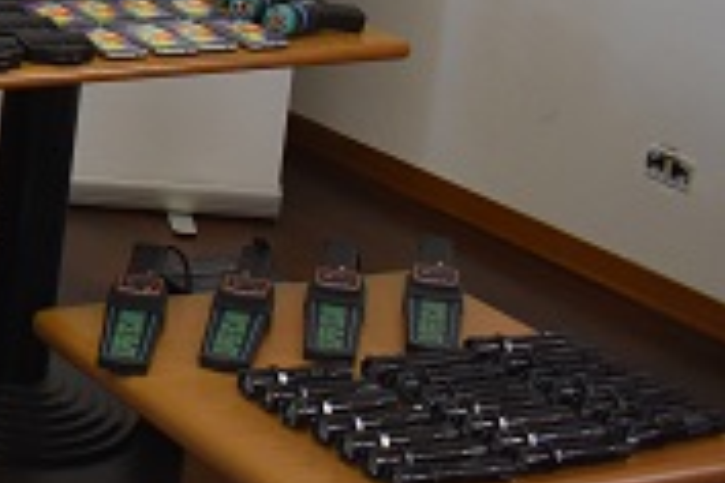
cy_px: -78
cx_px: -590
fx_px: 2155
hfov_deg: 16.1
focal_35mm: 107
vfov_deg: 12.5
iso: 800
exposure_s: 1/125
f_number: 3.5
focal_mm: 18
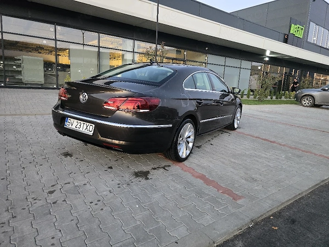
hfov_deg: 73.9
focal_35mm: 23
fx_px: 219
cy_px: 124
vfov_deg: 58.9
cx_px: 164
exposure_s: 1/101
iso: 1000
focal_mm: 6.3
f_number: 1.7
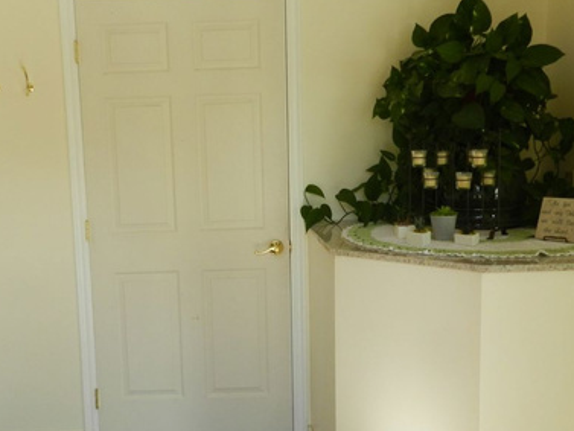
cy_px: 227
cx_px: 230
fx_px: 647
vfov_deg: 36.8
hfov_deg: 47.6
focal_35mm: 39
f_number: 3.4
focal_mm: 4
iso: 160
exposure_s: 1/200
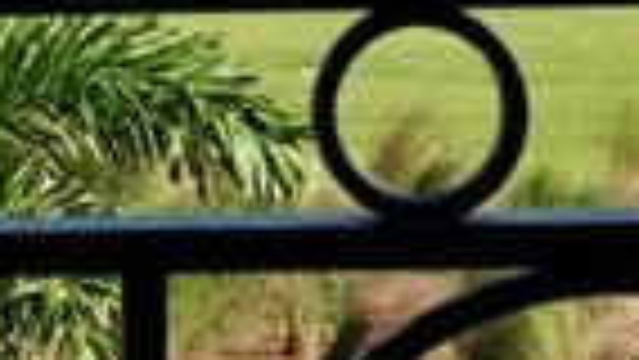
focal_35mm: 260
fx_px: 4407
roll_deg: +1.8
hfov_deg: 8.3
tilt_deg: -1.1
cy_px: -513
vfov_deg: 4.6
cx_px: 50
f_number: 2.4
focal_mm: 4.12
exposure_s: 1/1550
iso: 50
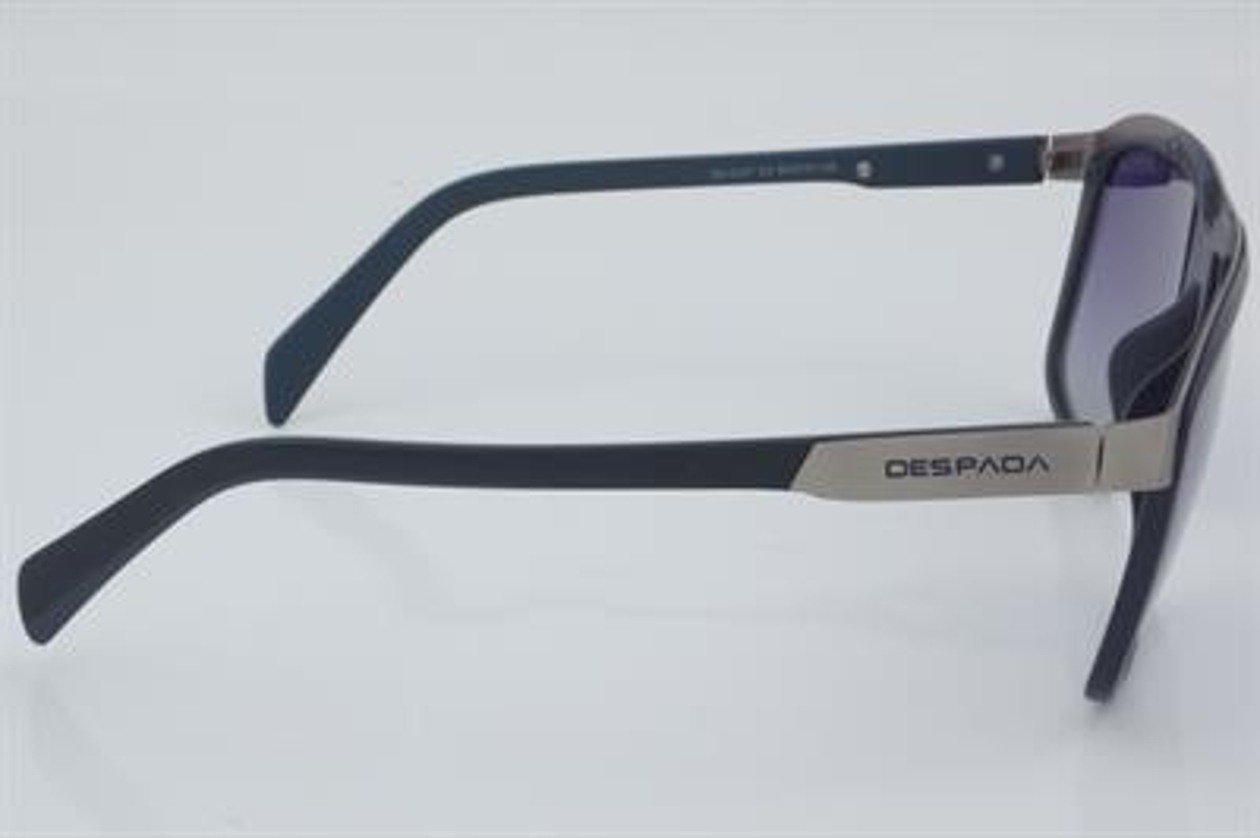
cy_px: 419
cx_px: 630
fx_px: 2623
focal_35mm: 75
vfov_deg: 18.2
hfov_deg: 27.0
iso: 100
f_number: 32
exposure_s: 1/3
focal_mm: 50
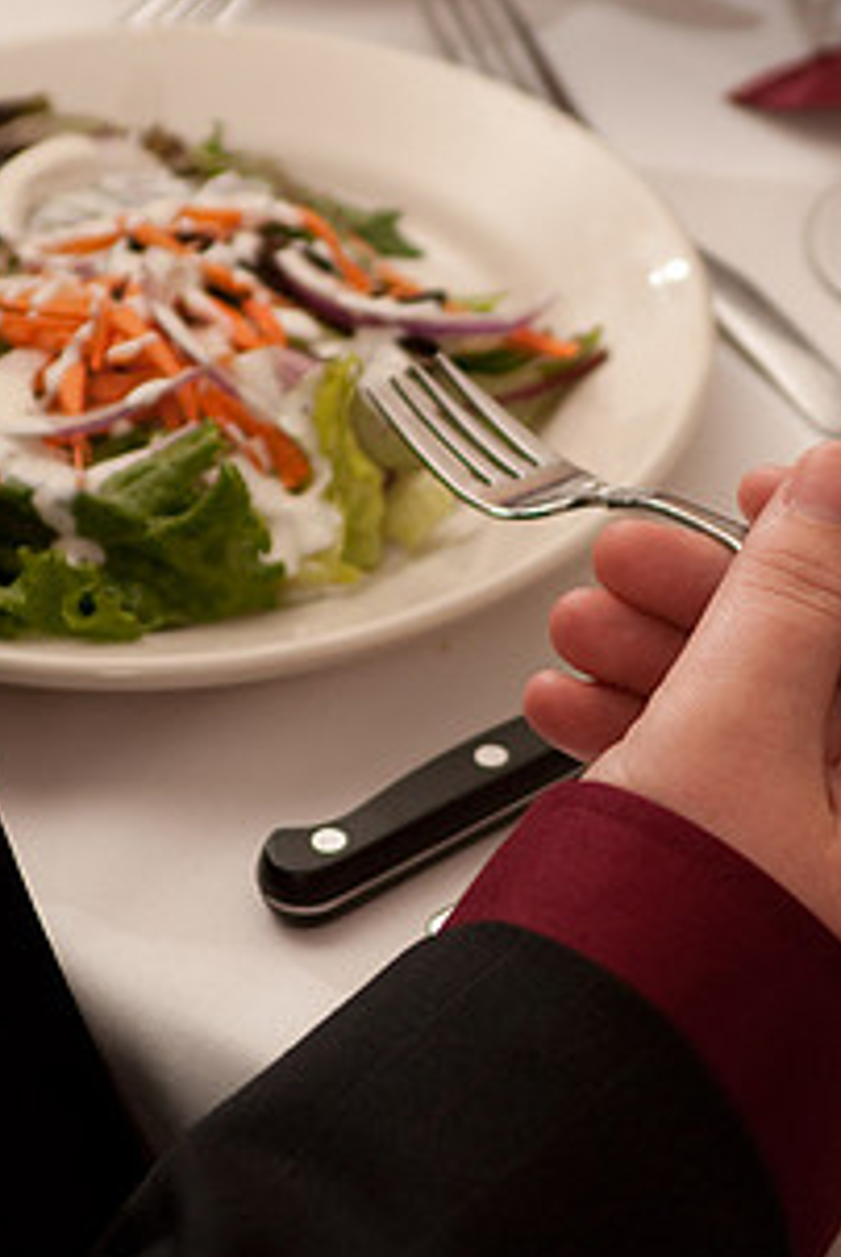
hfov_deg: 7.7
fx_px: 6258
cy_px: 520
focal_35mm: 179
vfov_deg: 11.5
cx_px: 468
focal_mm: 80
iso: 200
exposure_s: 1/100
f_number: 4.5
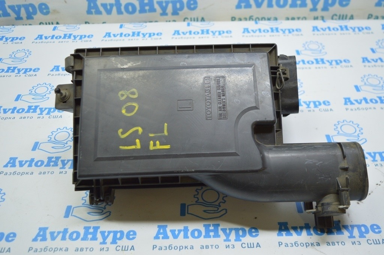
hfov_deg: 51.3
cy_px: 128
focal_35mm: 38
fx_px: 400
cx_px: 192
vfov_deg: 35.4
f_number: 4
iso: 400
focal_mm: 25
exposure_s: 1/50
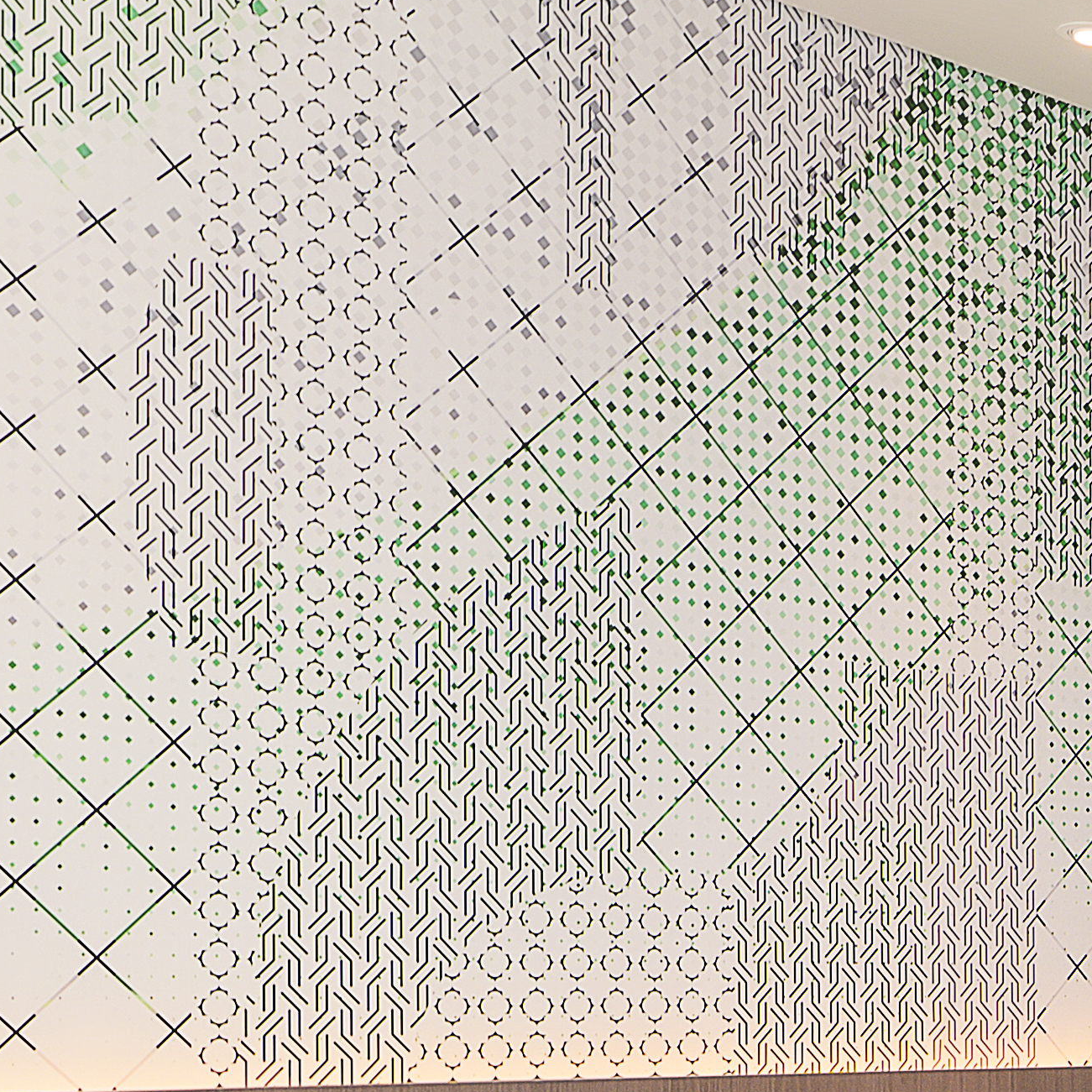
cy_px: 1414
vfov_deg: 21.0
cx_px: 1844
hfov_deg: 18.9
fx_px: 2677
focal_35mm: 75
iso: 320
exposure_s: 1/10
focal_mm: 19
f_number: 8
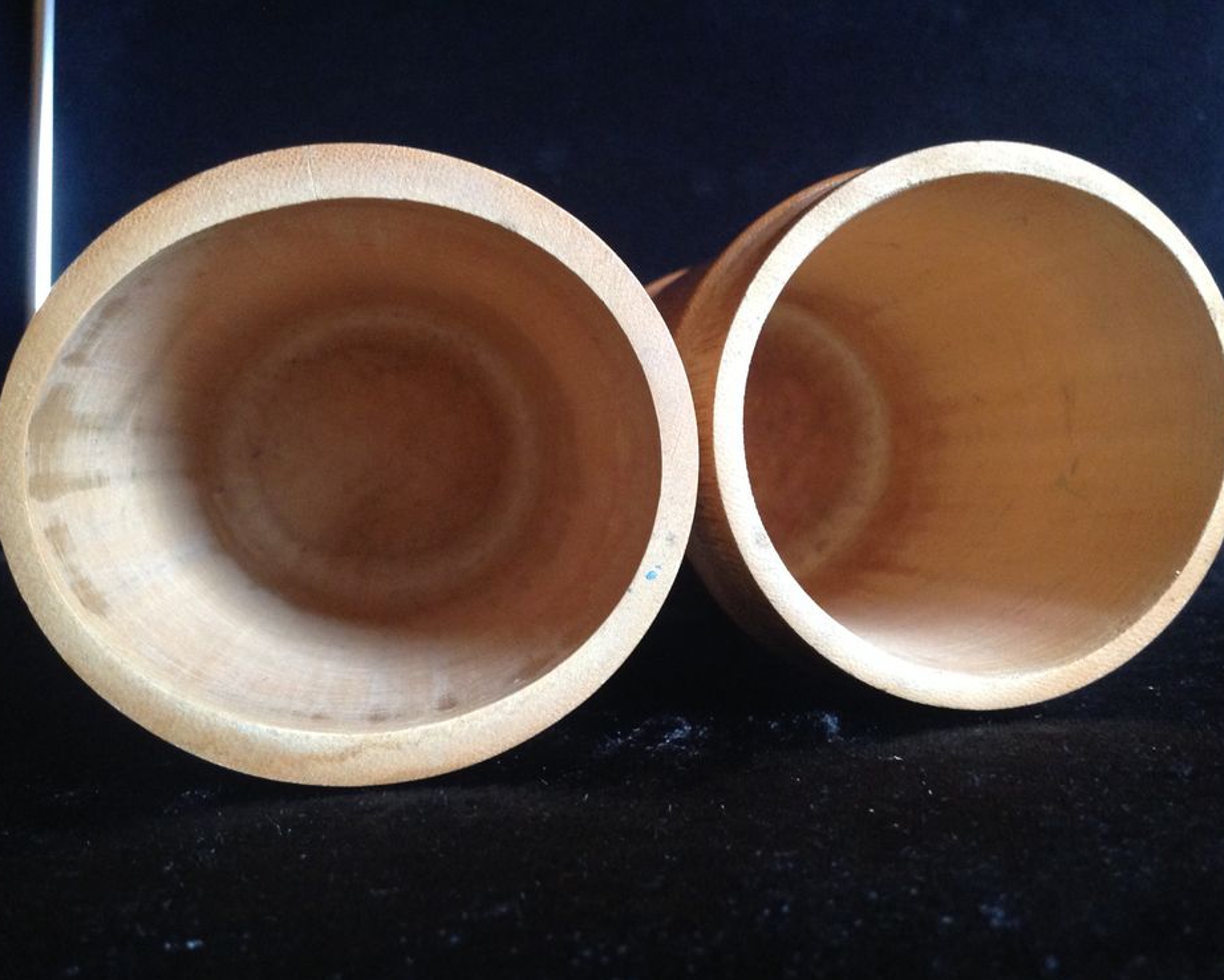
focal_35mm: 37
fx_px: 1341
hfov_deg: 49.1
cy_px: 495
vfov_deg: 40.1
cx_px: 625
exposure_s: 1/15
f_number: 2.4
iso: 320
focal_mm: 4.28
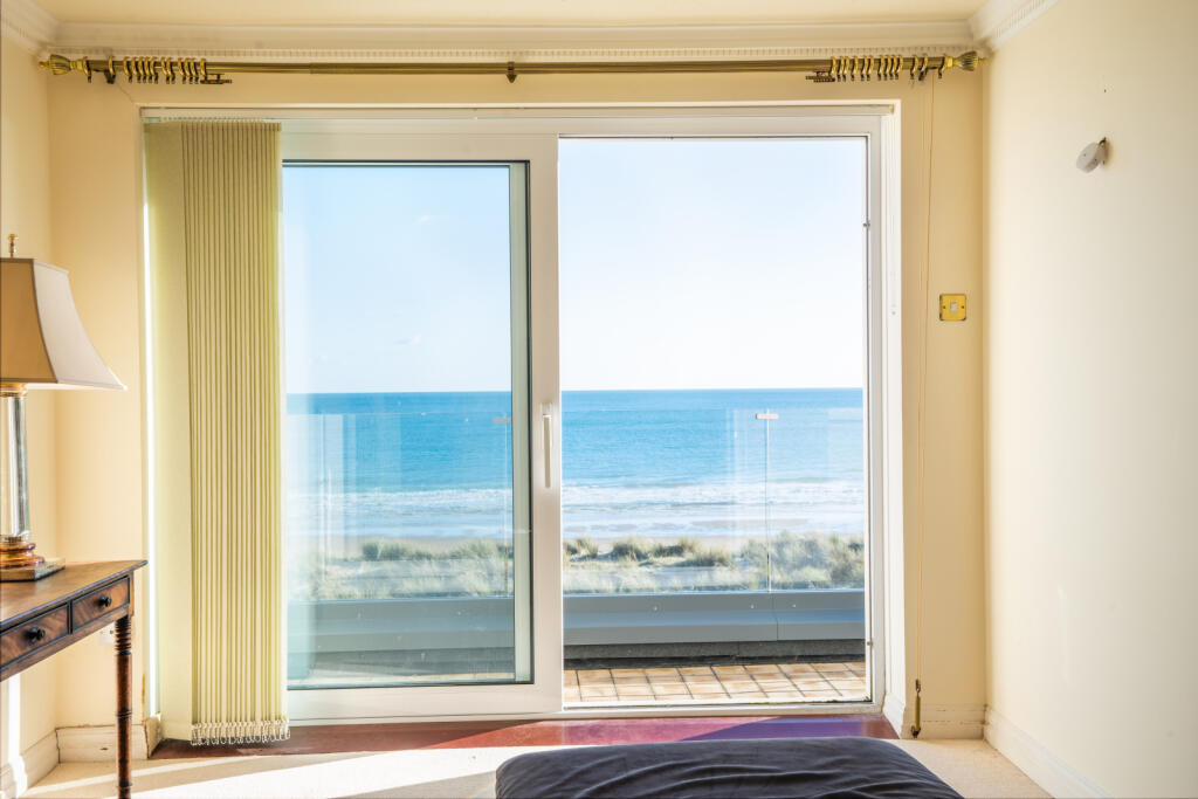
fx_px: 1165
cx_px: 599
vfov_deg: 37.9
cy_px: 400
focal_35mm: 35
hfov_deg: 54.4
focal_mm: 35
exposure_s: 1/160
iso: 400
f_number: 11
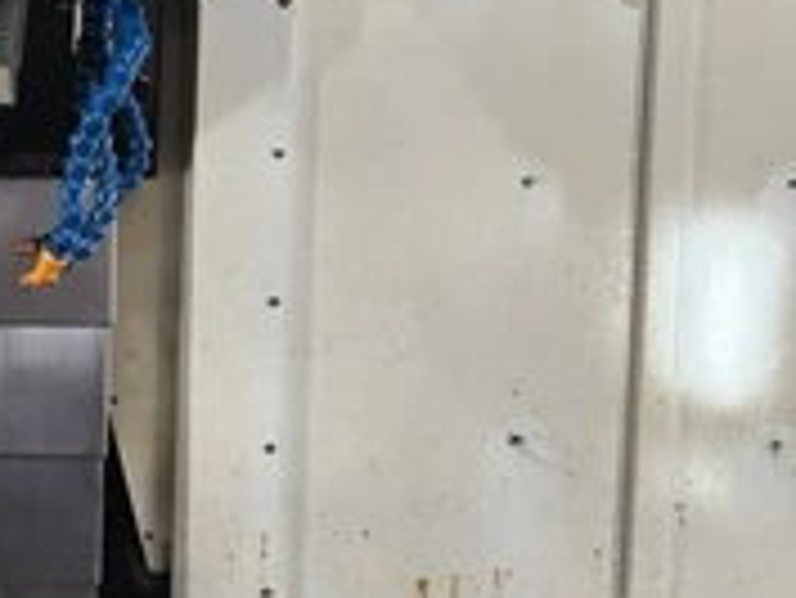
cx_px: -99
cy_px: 216
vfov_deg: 27.9
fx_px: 1197
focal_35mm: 52
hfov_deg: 32.1
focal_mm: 5.4
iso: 320
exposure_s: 1/120
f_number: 1.8
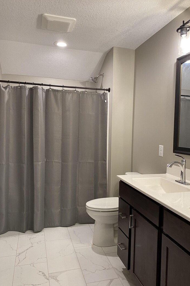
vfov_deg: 65.5
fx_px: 222
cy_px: 146
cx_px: 100
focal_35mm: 28
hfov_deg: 46.4
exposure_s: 1/60
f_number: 1.8
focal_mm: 4.25
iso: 125
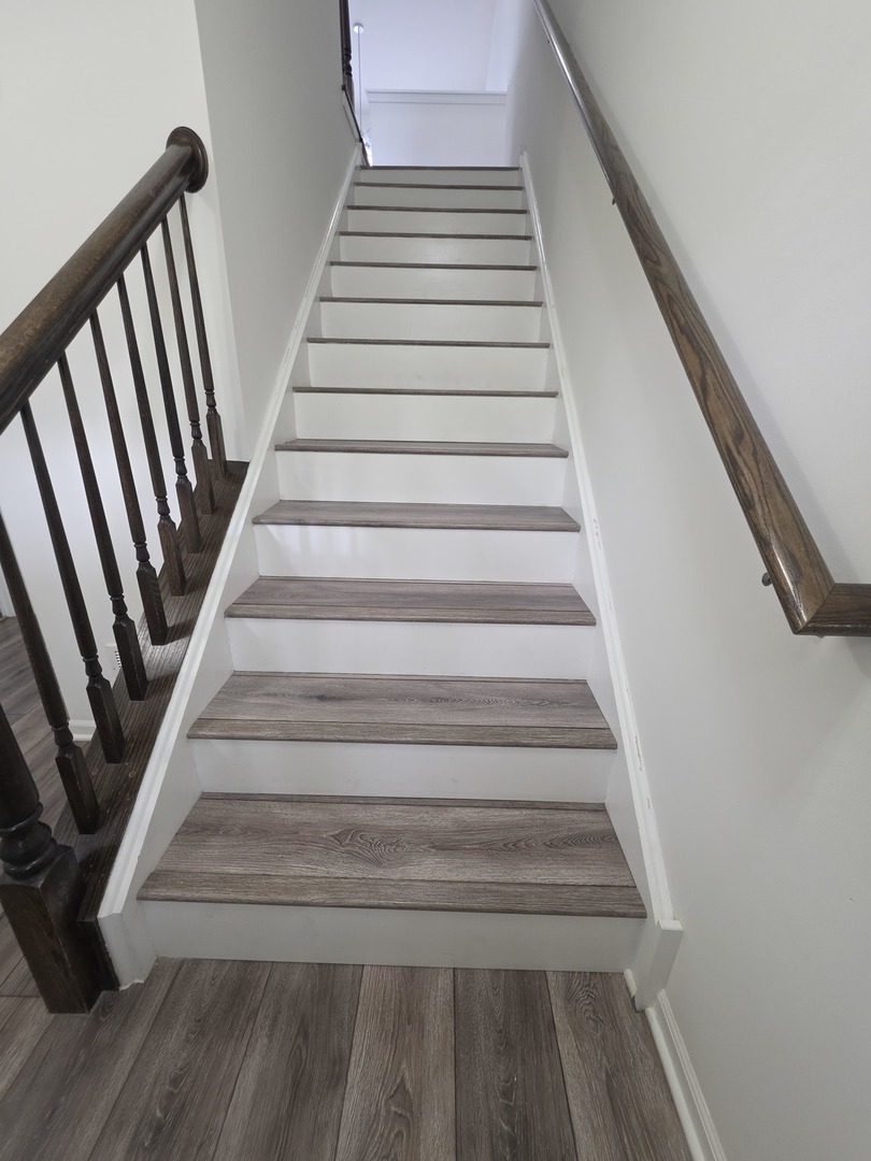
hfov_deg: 89.9
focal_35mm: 13
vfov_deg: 106.2
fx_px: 436
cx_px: 436
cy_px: 580
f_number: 1.9
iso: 160
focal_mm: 2.2
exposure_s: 1/60
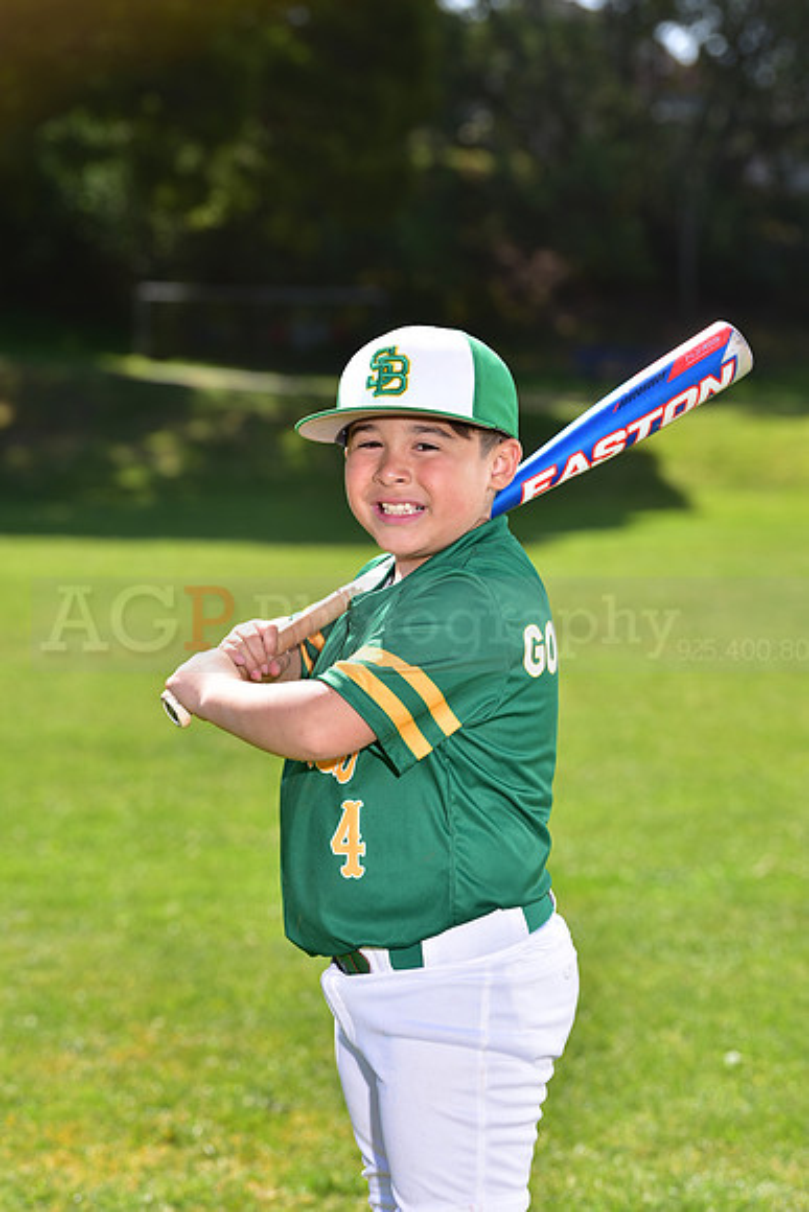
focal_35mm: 130
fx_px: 4379
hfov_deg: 10.6
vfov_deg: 15.8
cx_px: 404
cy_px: 606
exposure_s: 1/250
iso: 100
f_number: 5.6
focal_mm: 130
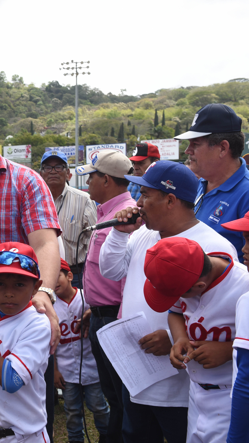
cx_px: -41
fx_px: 669
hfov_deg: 19.9
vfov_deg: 36.6
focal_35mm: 57
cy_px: 222
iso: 200
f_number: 8
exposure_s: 1/250
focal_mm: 36
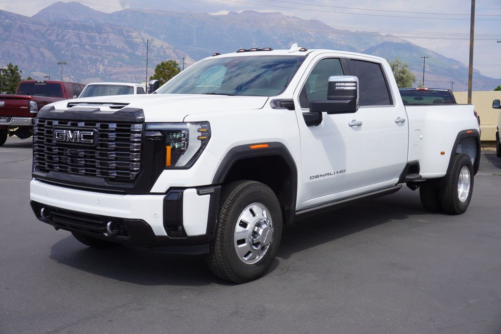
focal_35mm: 42
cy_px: 167
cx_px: 250
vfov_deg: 31.9
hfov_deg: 46.4
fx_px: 585
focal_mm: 28
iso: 100
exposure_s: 1/160
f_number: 11
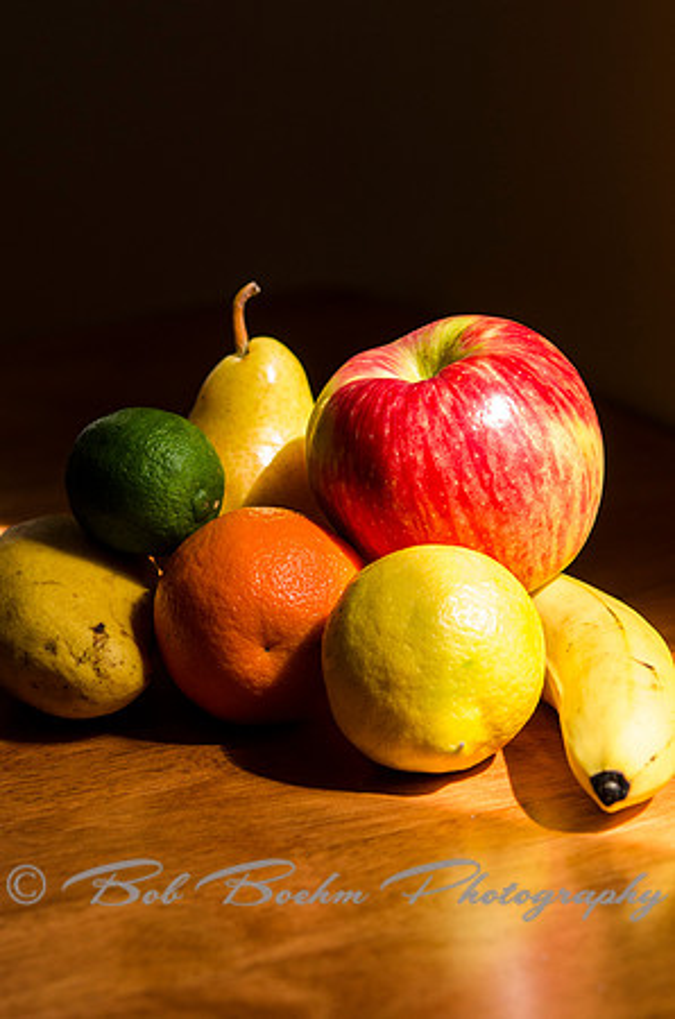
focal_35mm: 150
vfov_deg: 13.7
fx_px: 4238
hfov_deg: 9.1
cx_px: 338
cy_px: 510
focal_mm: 100
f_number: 5
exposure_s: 1/400
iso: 400
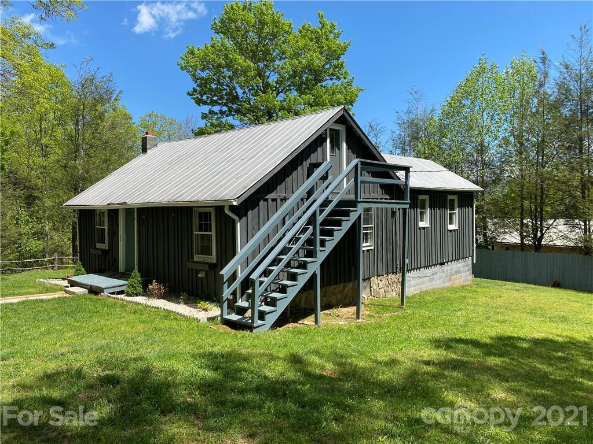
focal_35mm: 26
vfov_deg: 53.1
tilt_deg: -1.5
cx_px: 296
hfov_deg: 67.3
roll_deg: +0.6
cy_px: 222
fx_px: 445
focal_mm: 4.25
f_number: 1.8
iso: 32
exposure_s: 1/1961
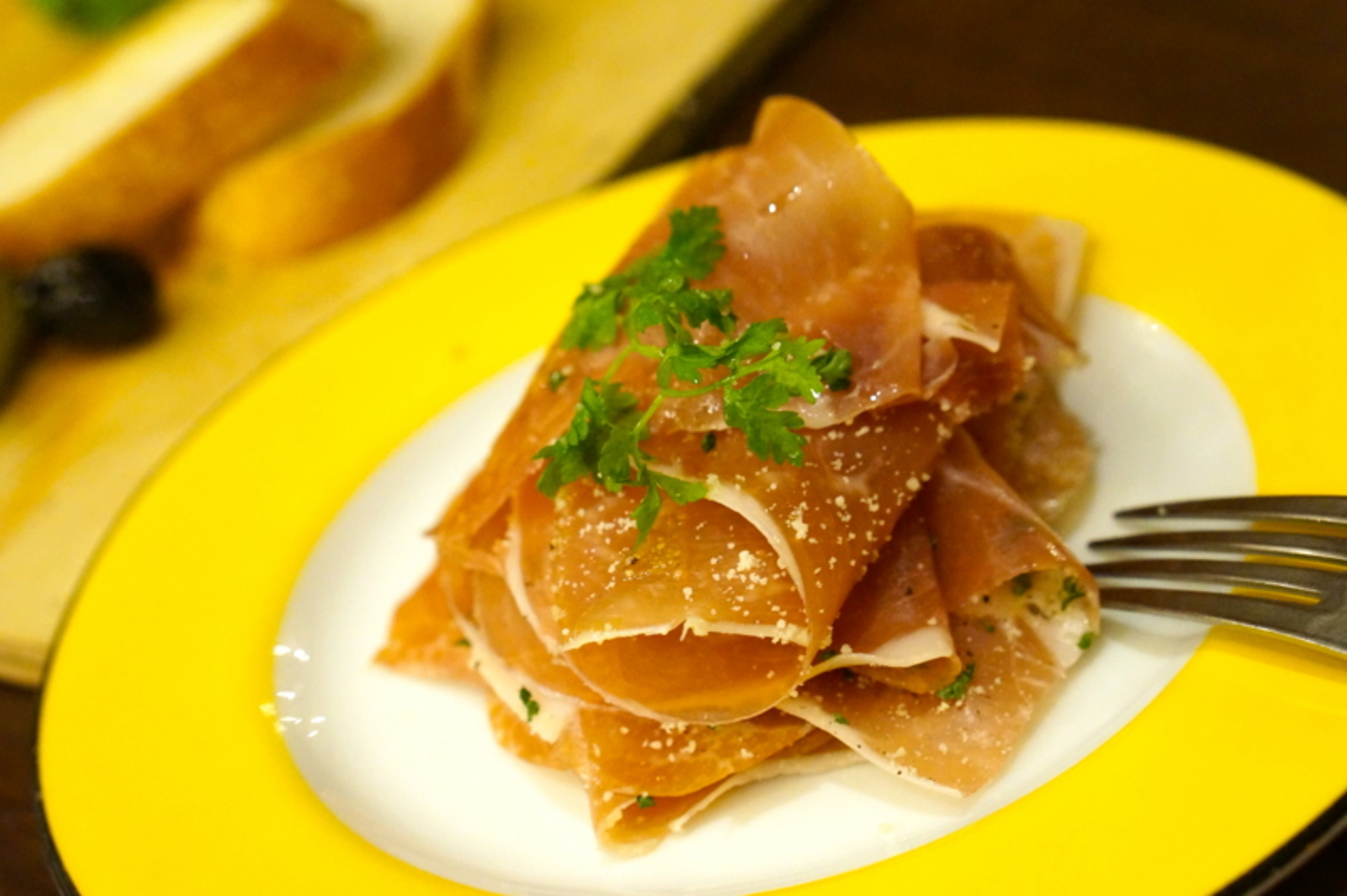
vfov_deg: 18.2
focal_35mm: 75
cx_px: 674
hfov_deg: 27.0
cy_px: 448
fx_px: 2804
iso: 3200
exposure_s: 1/10
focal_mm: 50
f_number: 4.5
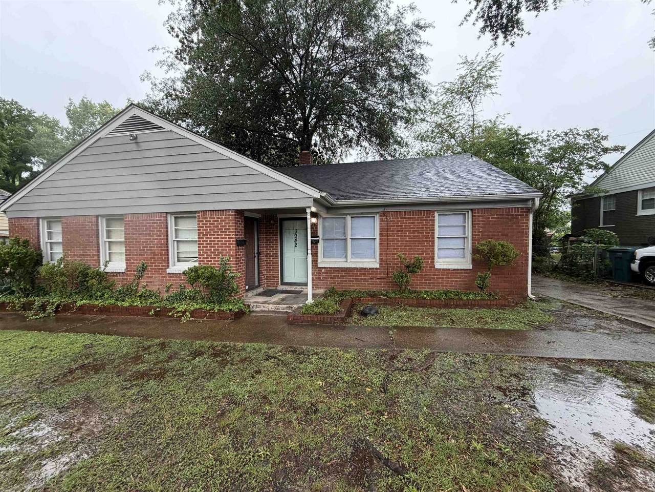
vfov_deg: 85.7
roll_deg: +1.0
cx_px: 328
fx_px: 265
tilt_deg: -1.6
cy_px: 246
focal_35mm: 14
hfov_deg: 102.1
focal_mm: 2.22
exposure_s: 1/121
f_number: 2.2
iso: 160
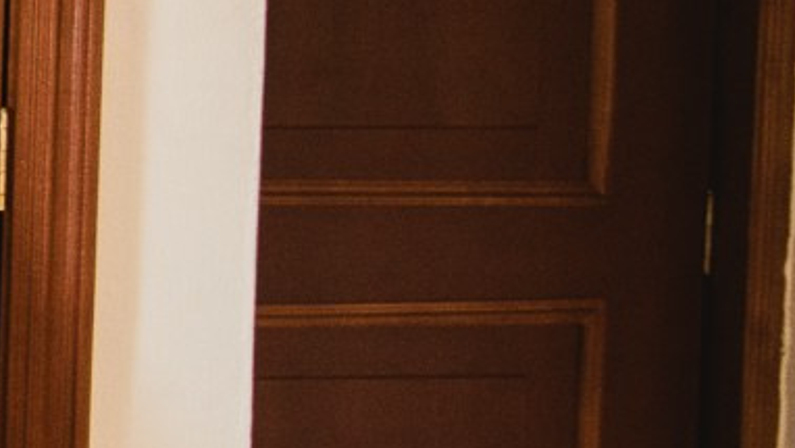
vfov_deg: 8.9
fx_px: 2846
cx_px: -1330
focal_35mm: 135
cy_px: -49
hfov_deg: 11.7
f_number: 3.2
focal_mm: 24
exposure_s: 1/200
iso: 400
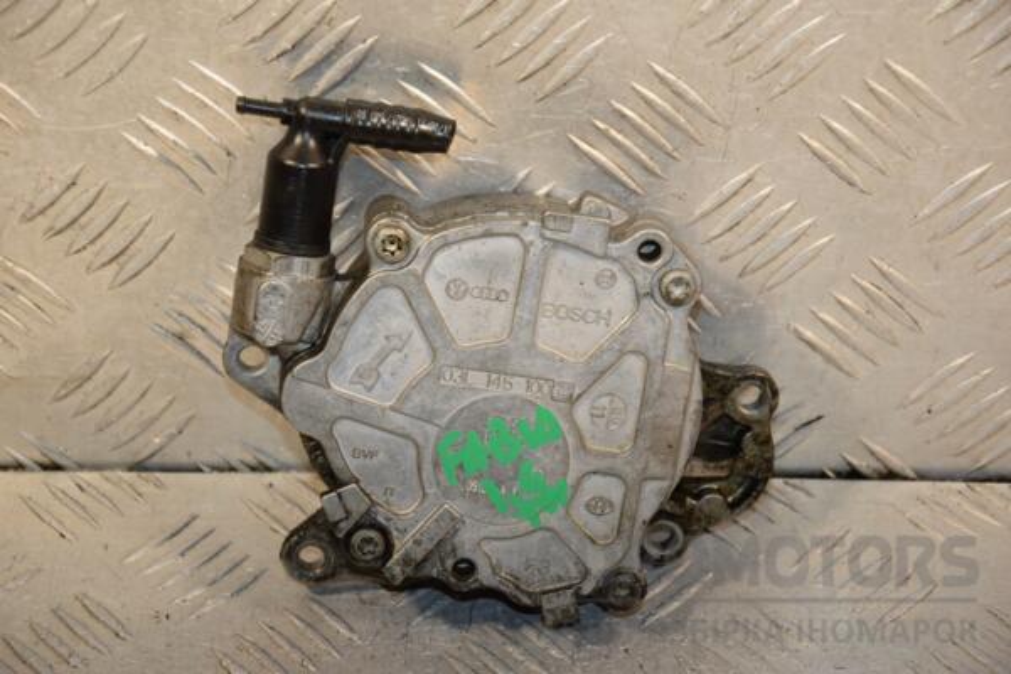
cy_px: 337
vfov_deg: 13.0
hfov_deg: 19.5
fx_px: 2949
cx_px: 506
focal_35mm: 105
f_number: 5.3
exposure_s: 1/200
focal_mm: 70
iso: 800
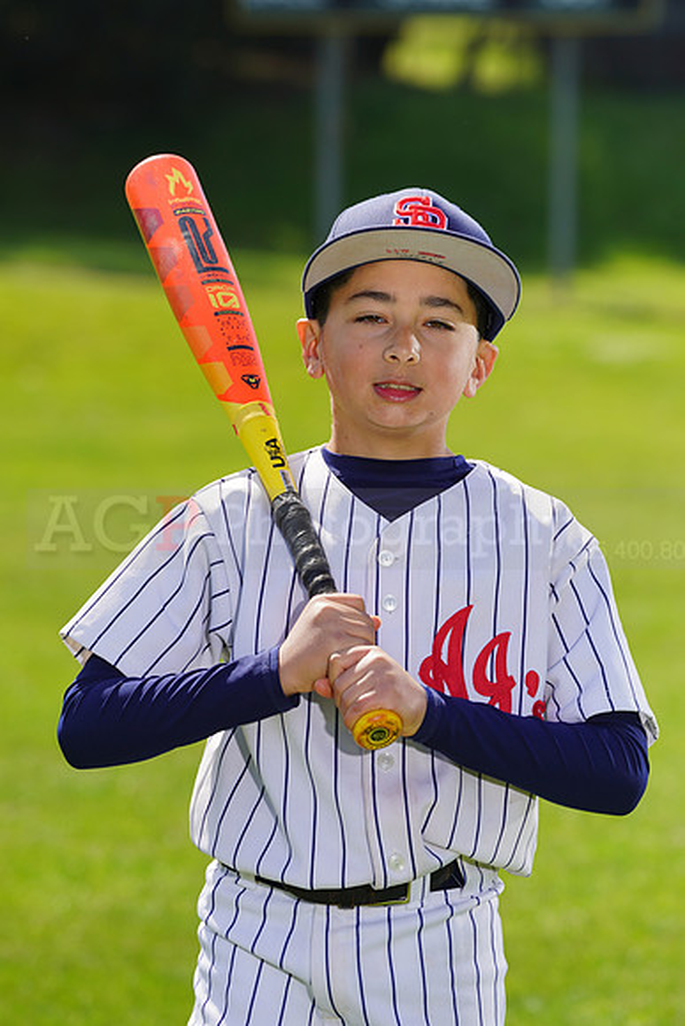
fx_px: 6389
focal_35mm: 224
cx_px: 342
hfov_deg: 6.1
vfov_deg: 9.2
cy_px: 513
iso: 100
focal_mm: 224
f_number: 8
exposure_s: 1/250
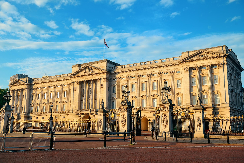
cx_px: 122
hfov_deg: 50.7
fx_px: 258
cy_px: 82
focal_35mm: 38
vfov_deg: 35.1
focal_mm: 38
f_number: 5.6
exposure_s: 1/500
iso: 200
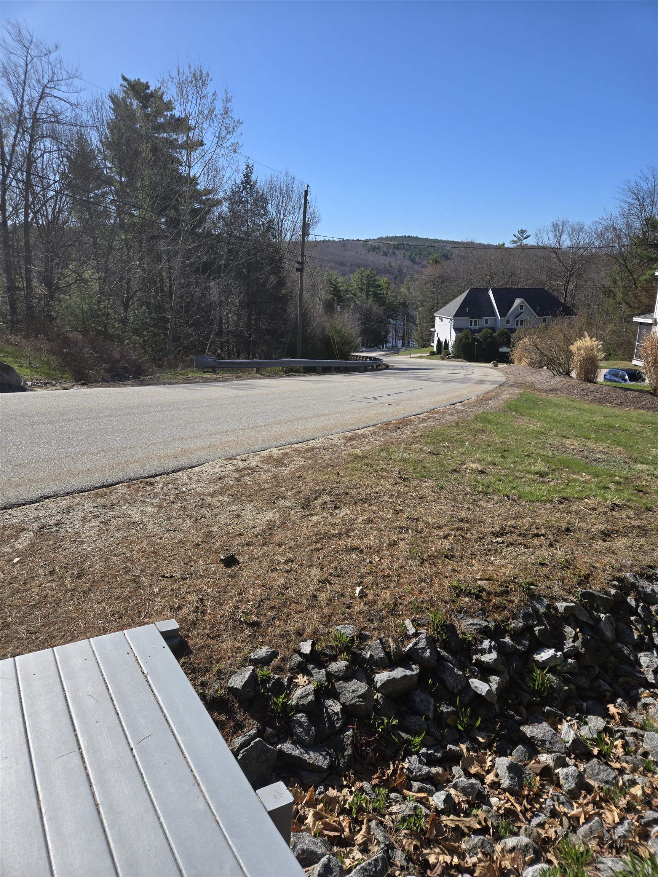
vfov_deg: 73.9
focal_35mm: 23
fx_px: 583
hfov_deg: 58.9
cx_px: 329
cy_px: 438
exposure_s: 1/1915
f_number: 1.8
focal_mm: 5.4
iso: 25
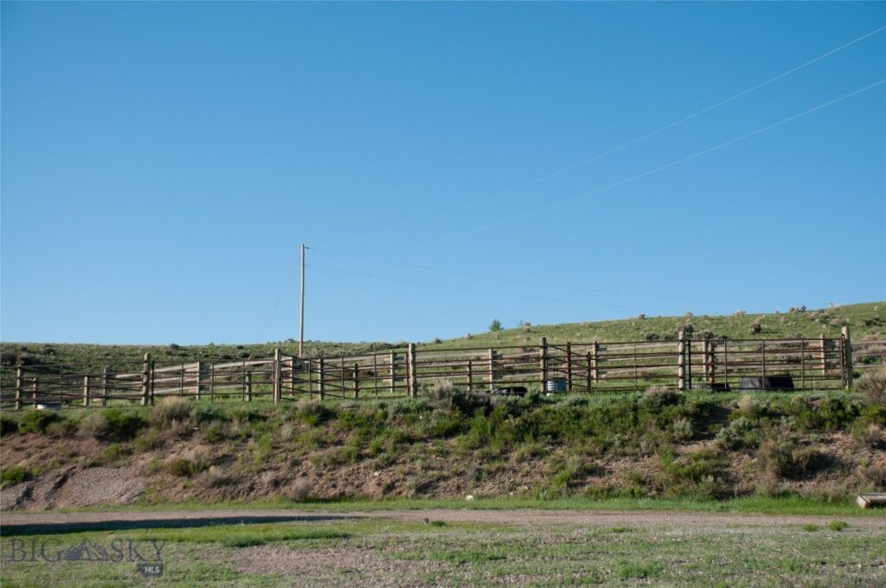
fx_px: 1475
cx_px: 443
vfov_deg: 22.6
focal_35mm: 60
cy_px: 294
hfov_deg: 33.4
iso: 200
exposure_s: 1/1000
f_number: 5
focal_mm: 40
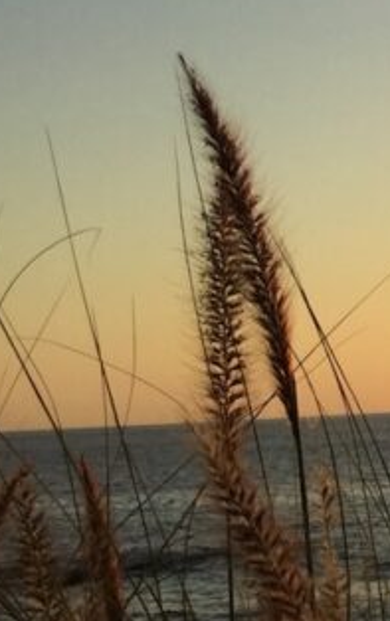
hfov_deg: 10.5
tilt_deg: +5.7
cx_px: 954
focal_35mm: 107
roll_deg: +1.6
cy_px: 166
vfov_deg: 19.3
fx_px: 1815
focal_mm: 3.3
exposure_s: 1/1314
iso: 25
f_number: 2.4
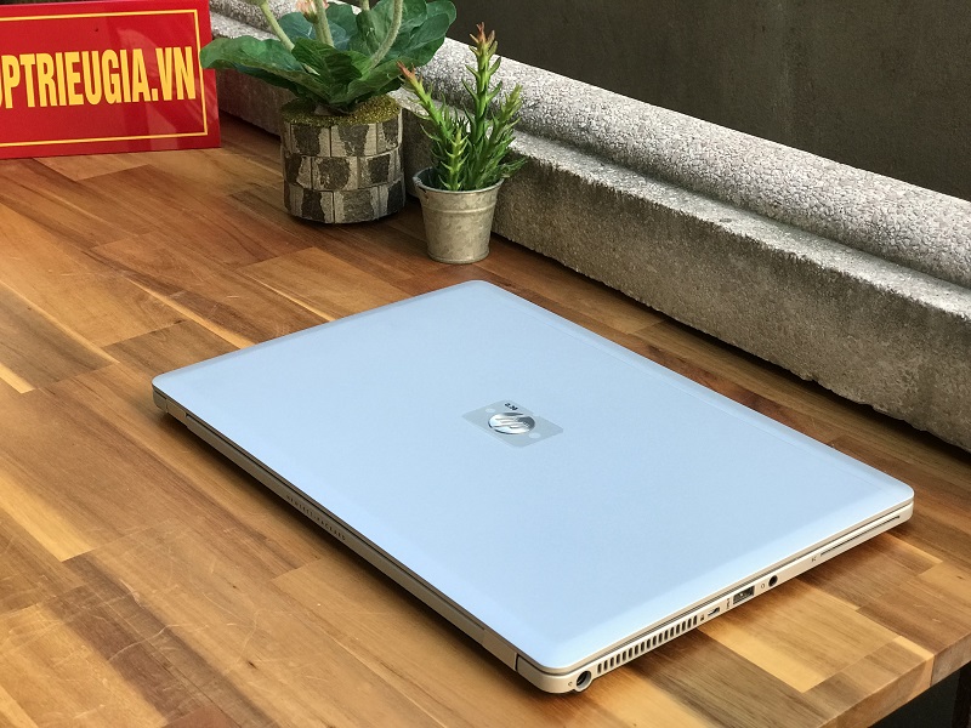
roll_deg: +1.7
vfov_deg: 25.7
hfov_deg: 33.8
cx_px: 486
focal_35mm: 57
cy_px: 364
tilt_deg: -26.4
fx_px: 1599
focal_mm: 6.6
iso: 50
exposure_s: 1/50
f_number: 2.8
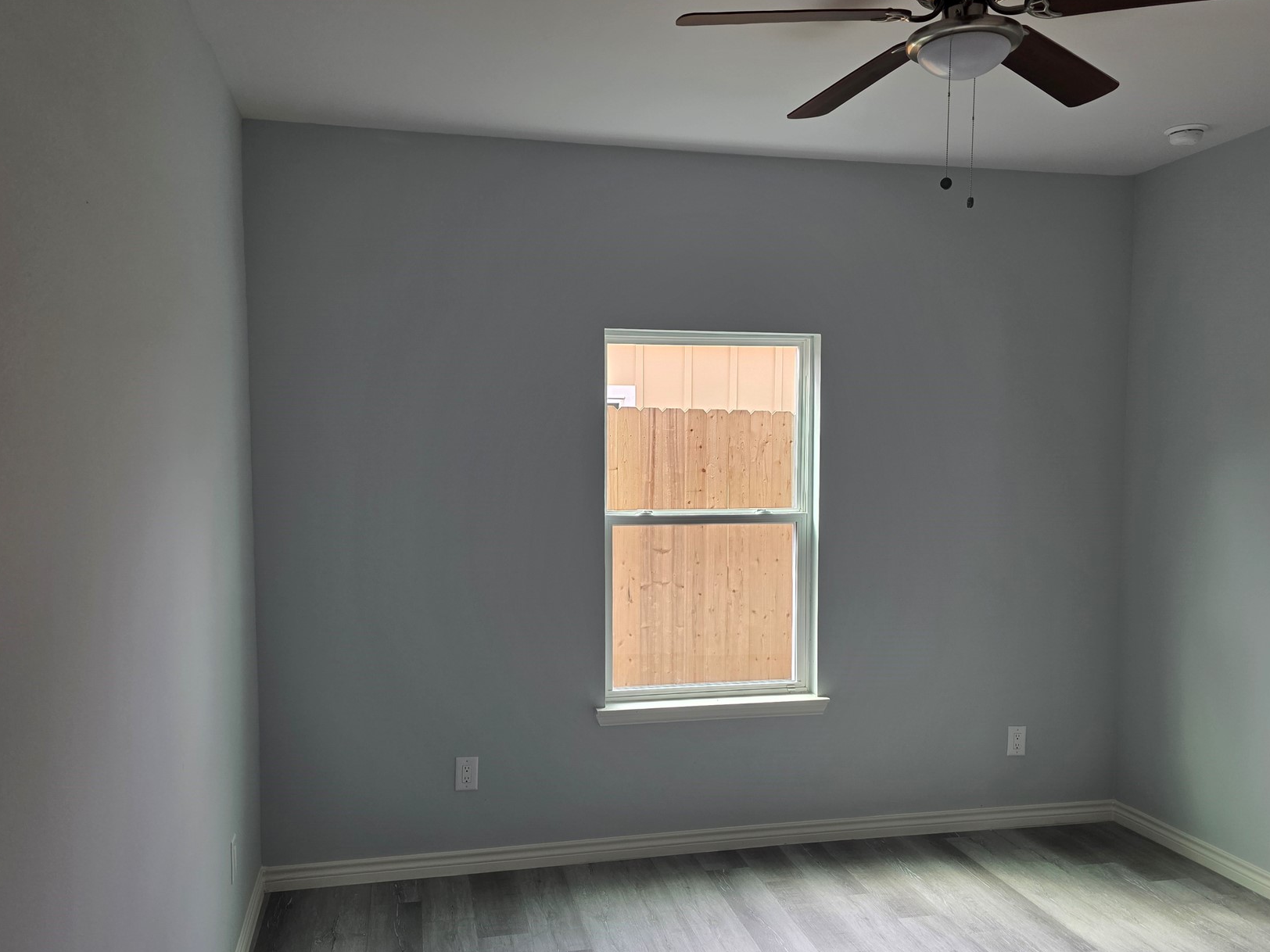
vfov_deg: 48.1
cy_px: 529
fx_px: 1064
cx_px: 641
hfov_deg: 61.7
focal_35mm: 29
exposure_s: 1/180
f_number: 1.7
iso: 125
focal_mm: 6.3
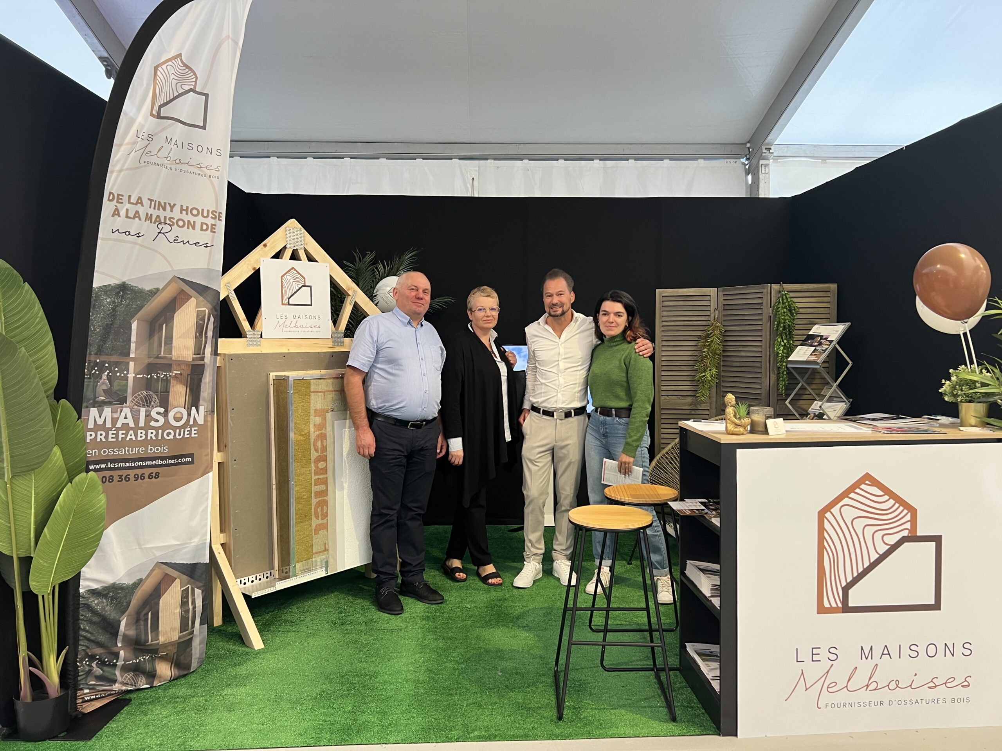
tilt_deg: -1.9
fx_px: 753
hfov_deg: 67.3
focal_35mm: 26
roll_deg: +0.7
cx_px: 501
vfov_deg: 53.1
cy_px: 376
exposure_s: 1/50
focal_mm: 5.7
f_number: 1.5
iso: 80
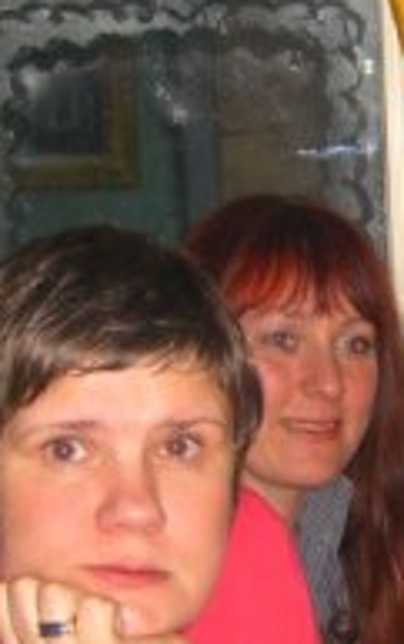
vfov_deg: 16.5
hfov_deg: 10.1
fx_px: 2197
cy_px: 531
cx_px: 668
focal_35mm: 125
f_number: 2.8
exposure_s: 1/60
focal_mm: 7.9
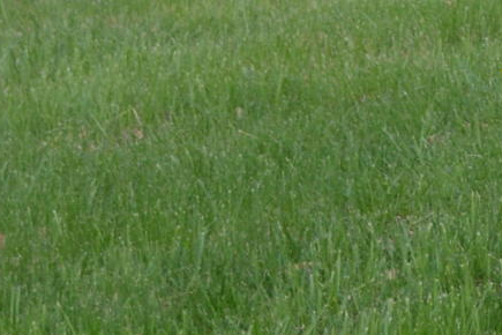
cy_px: -277
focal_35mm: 393
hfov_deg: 5.1
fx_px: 5480
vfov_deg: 3.5
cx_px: 1314
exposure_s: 1/160
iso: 200
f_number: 6.3
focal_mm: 38
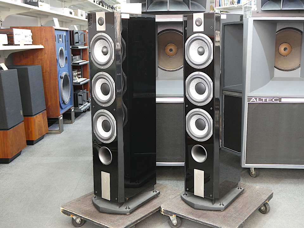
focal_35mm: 40
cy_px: 114
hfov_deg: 46.8
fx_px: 351
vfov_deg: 36.0
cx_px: 152
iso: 200
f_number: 3.8
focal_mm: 7.2
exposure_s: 1/3.2
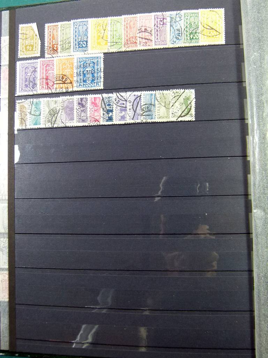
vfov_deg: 56.8
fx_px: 330
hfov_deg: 44.2
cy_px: 179
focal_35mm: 32
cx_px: 134
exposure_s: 1/60
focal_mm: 5.8
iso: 200
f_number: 3
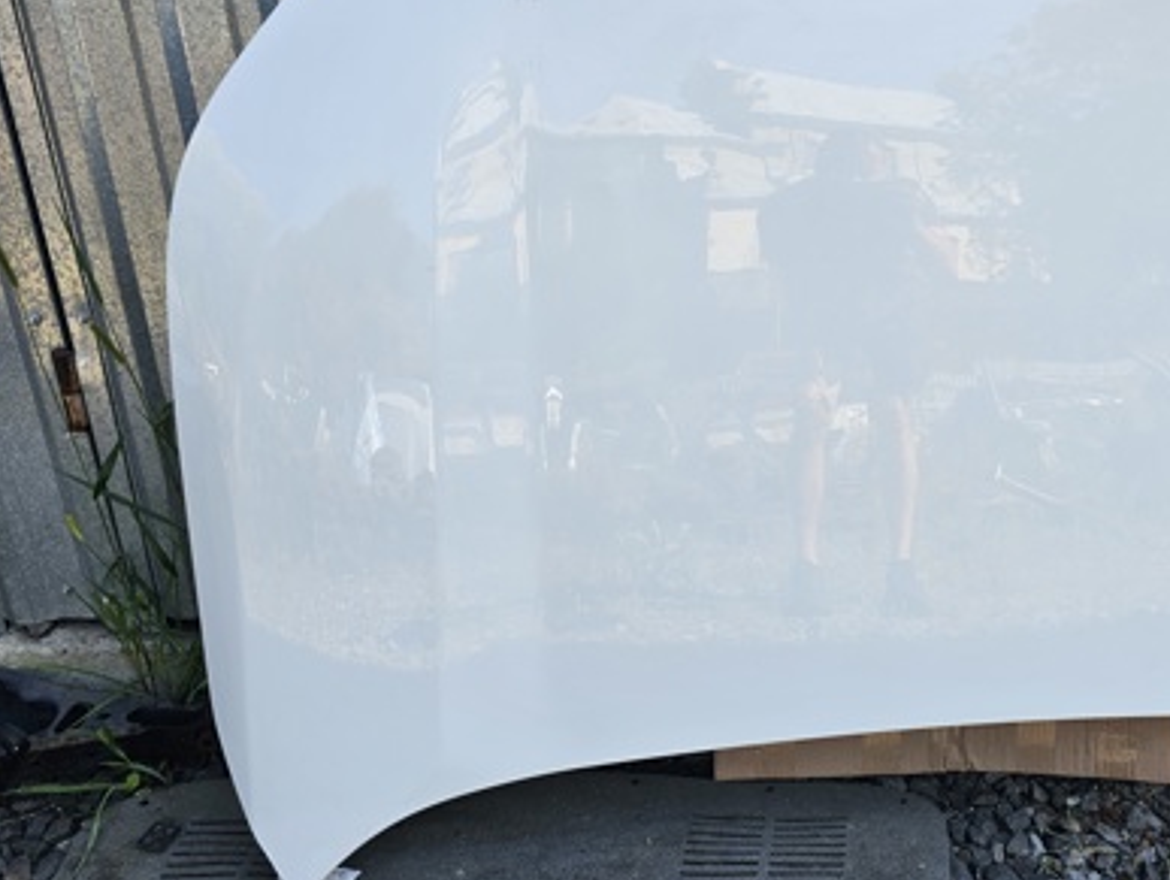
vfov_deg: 37.7
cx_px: 910
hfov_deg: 46.7
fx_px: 1286
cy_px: 399
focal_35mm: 38
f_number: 1.7
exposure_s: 1/237
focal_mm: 6.3
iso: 10
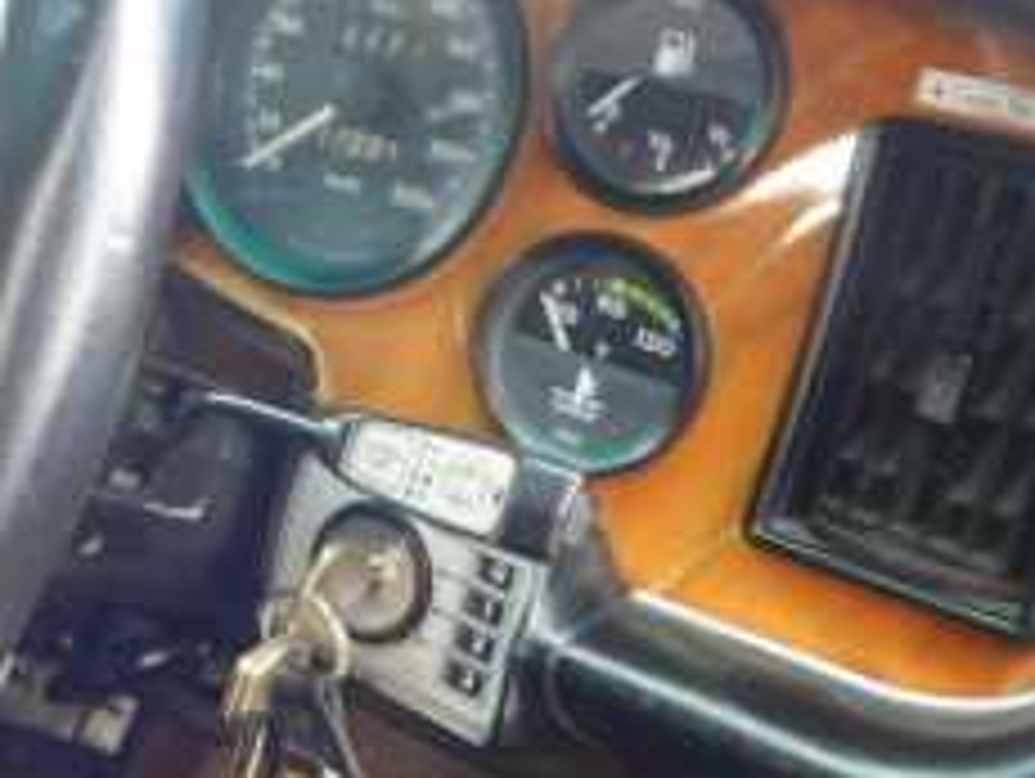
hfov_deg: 27.9
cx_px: -72
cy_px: 351
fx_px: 1916
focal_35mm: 64
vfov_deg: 23.0
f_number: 3
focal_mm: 4
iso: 160
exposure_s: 1/30
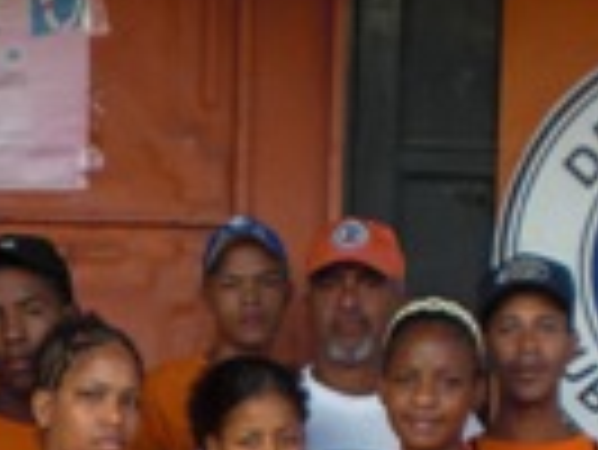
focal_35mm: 128
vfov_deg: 11.1
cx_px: 135
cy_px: 684
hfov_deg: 15.3
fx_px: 2213
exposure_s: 1/160
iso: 64
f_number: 3.1
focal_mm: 6.3
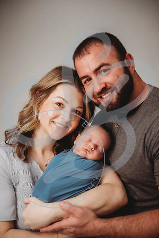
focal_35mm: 56
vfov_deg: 35.6
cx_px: 80
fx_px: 371
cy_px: 119
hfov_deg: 24.2
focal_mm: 56
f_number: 2.8
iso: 100
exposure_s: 1/125
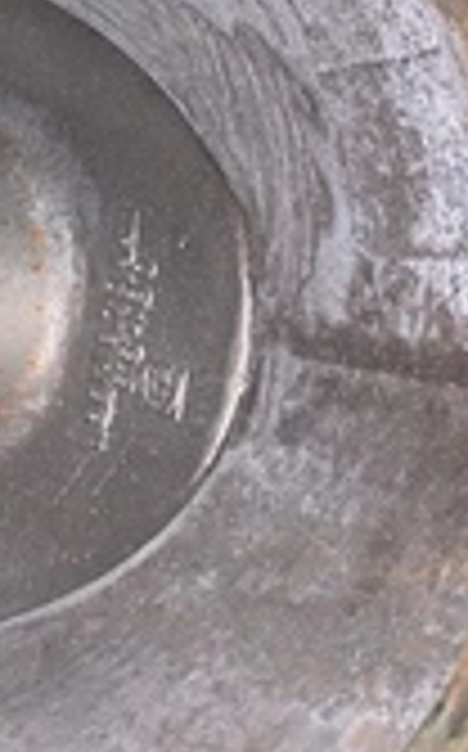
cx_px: -135
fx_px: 1350
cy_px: 207
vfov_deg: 30.7
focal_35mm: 66
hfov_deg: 18.4
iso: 40
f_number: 1.8
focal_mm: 4.25
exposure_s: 1/16
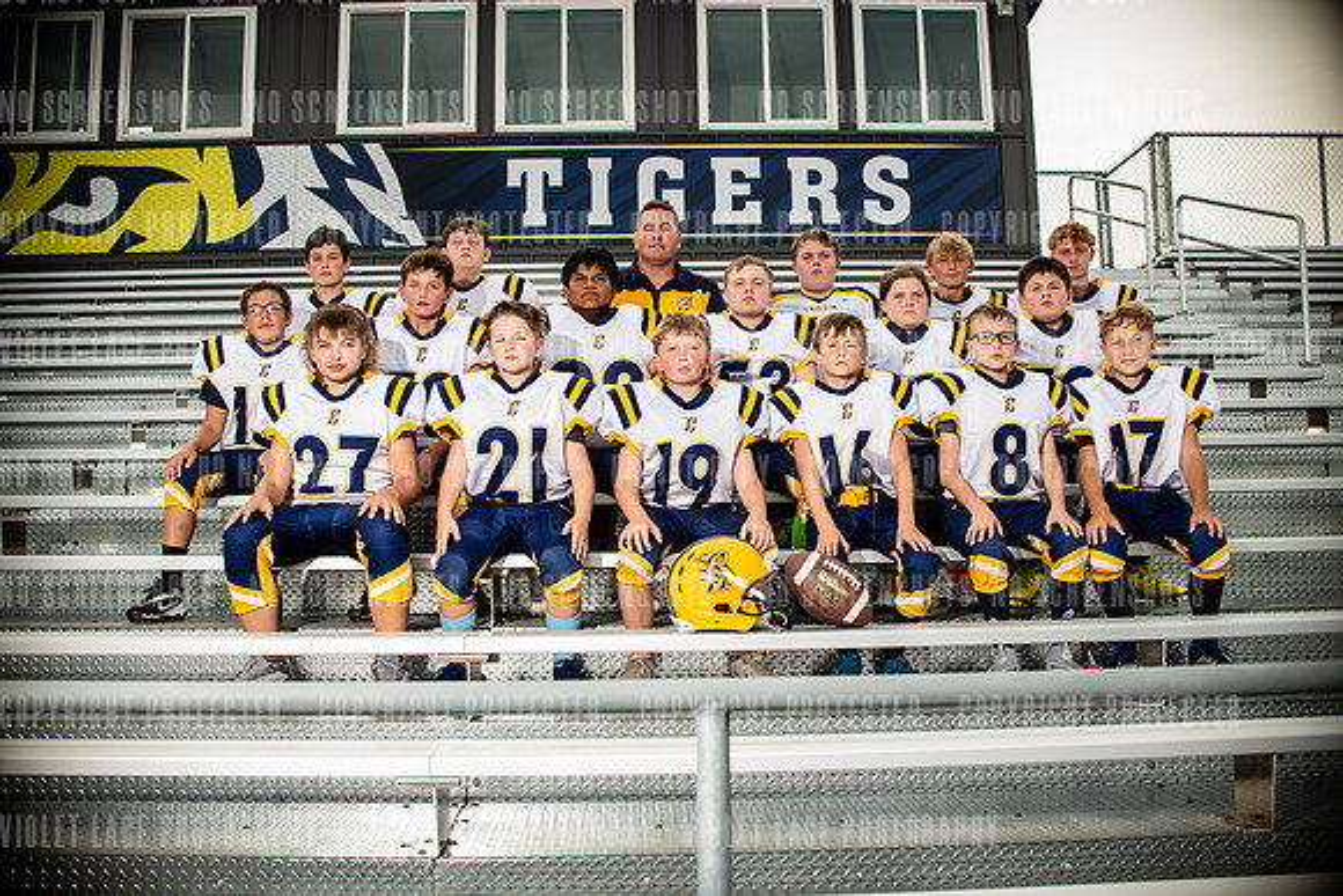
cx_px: 672
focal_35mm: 35
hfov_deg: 54.4
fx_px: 1306
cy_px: 448
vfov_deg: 37.9
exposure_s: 1/250
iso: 160
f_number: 7.1
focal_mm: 35
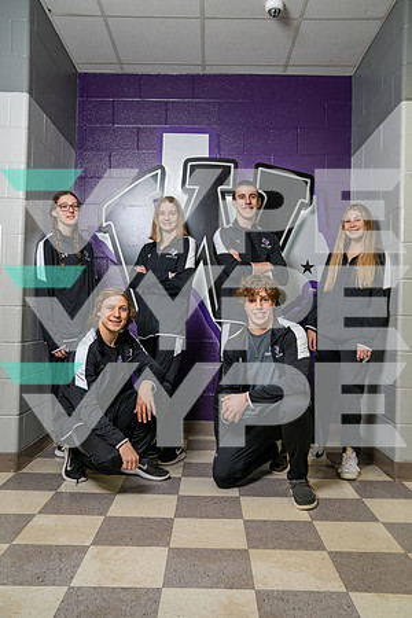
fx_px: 532
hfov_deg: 42.3
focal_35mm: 31
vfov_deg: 60.3
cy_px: 309
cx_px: 206
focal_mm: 31
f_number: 4
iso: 200
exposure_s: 1/100
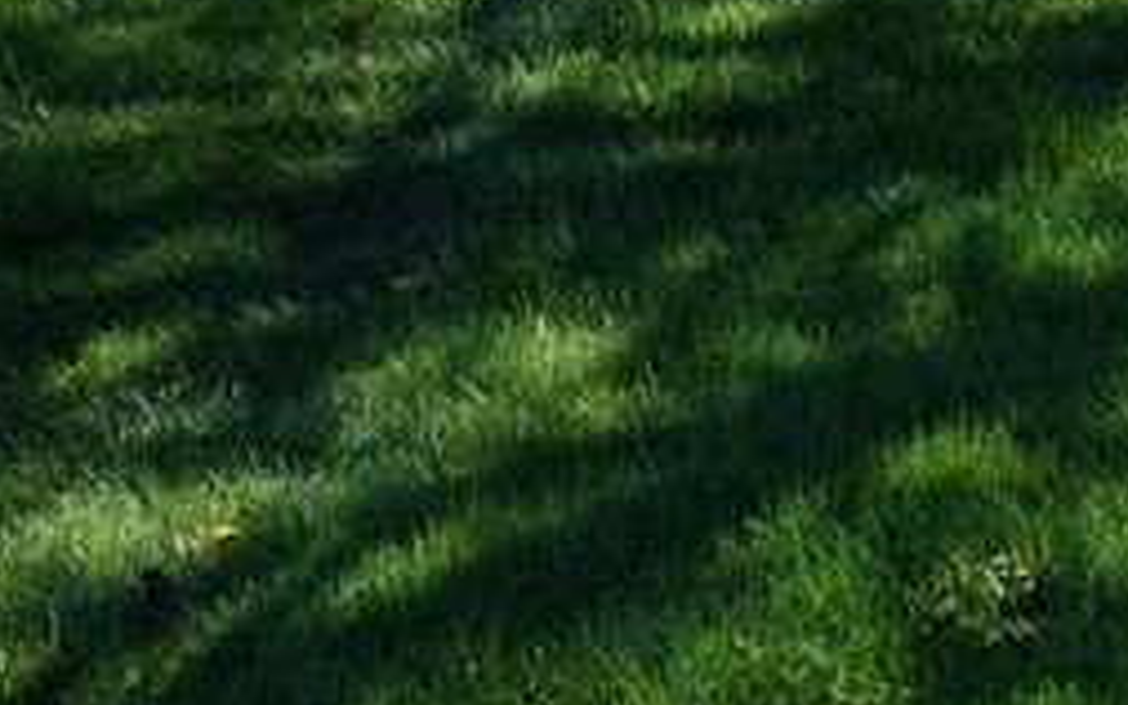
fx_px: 4026
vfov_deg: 9.2
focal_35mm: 131
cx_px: 1511
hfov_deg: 15.1
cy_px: -812
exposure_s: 1/80
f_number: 8
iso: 100
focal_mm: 20
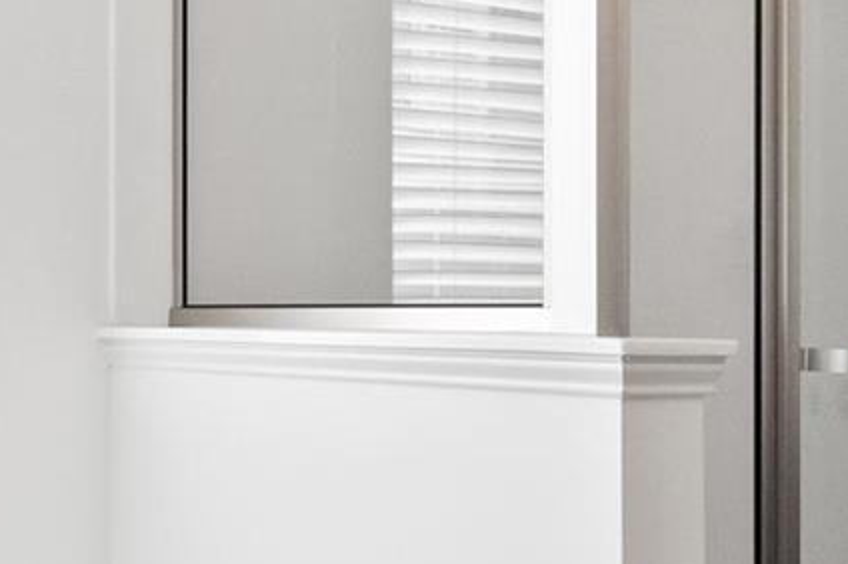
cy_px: 314
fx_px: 1600
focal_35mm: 68
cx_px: 40
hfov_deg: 28.2
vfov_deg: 20.0
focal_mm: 9
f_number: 8
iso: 400
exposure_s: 1/100
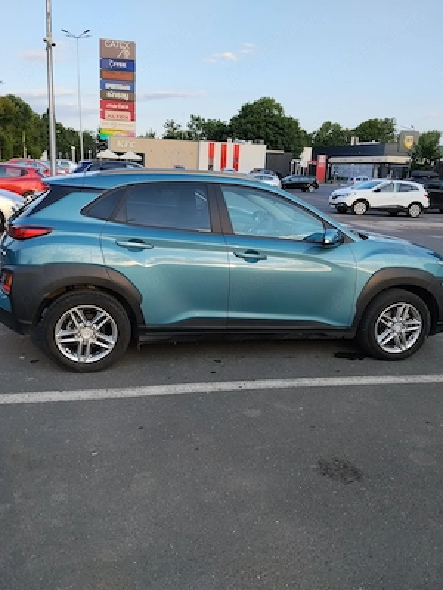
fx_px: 495
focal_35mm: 29
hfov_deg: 48.2
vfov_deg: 61.7
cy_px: 295
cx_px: 222
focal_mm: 4.22
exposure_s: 1/536
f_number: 1.8
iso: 50
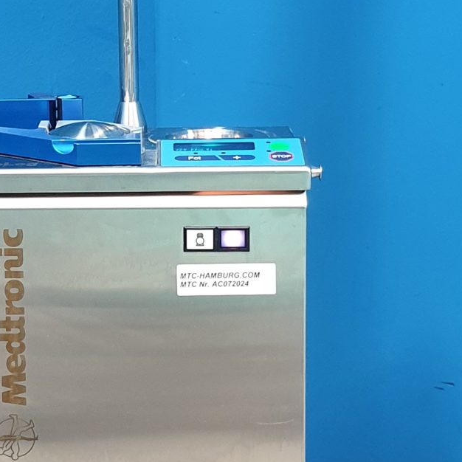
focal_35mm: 94
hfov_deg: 18.4
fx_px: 1419
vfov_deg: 18.4
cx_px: 123
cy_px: 163
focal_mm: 4.3
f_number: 2.4
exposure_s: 1/25
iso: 320
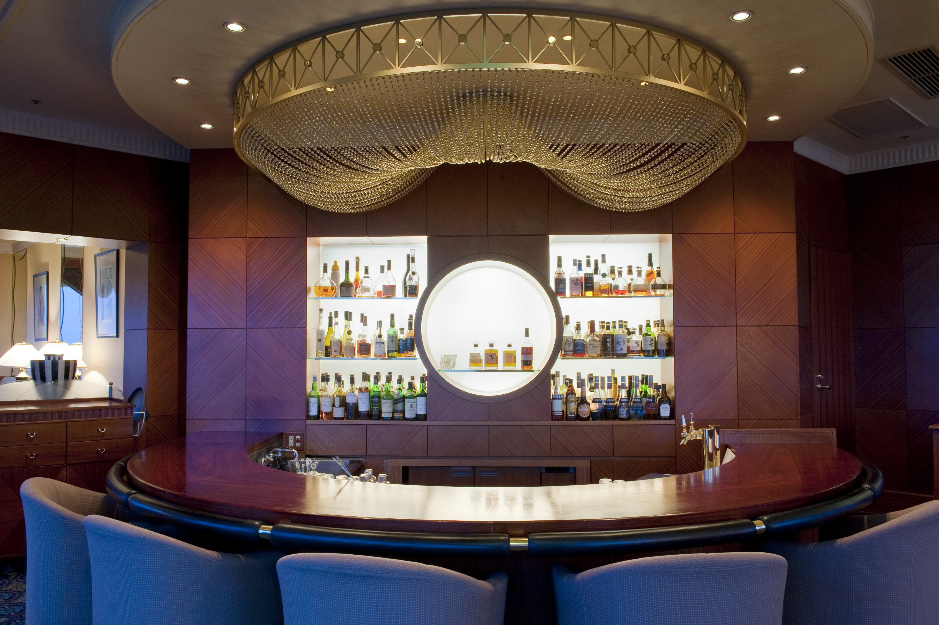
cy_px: 312
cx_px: 470
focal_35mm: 28
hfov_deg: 65.5
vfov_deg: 46.3
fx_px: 730
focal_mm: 28
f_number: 11
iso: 400
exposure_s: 3
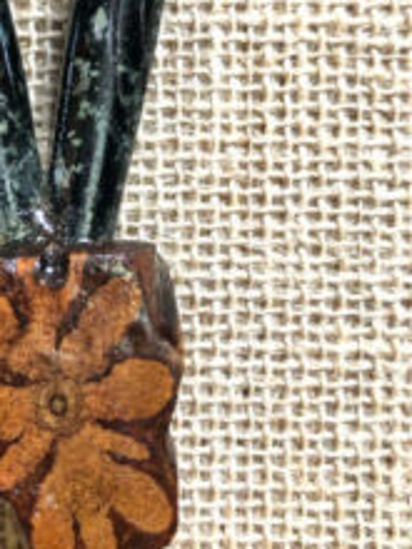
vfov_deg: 37.1
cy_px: 182
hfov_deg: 27.8
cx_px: 70
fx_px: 809
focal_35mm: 51
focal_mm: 3.99
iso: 64
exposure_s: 1/17
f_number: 1.8
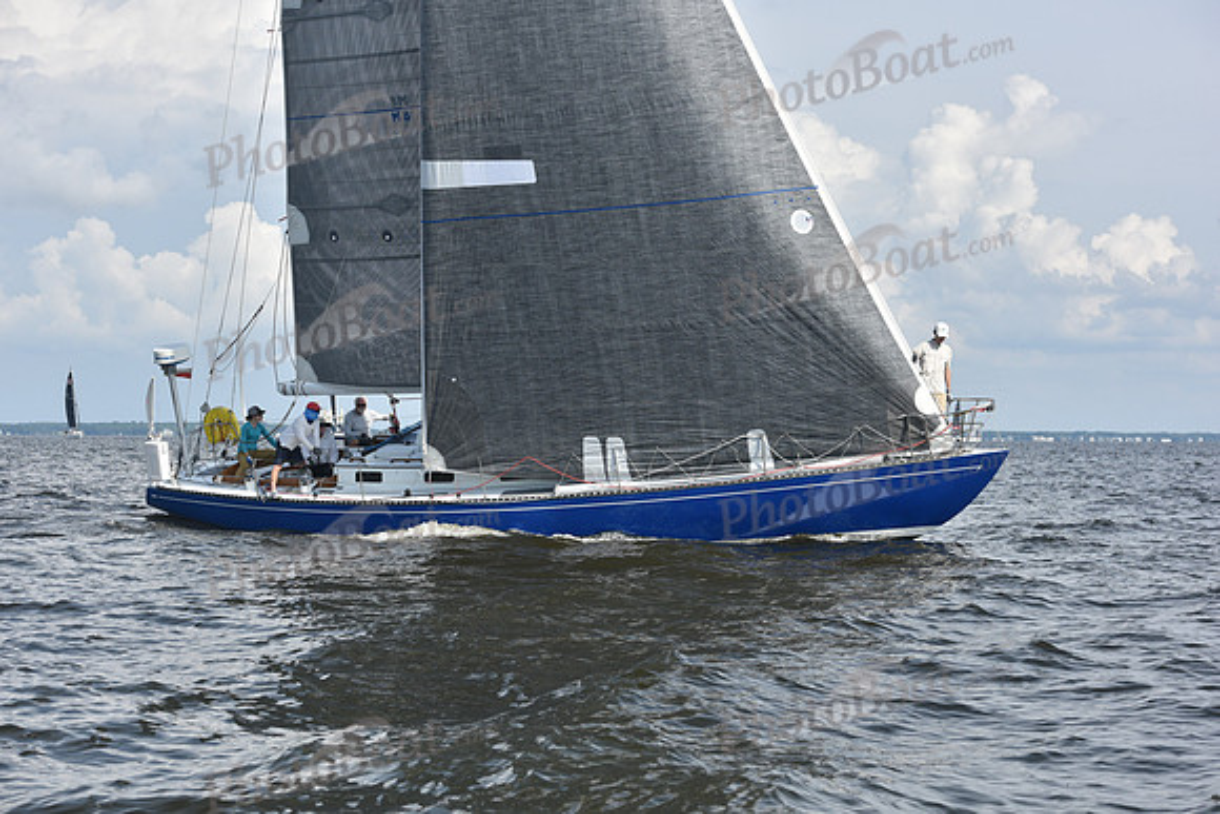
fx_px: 2373
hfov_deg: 28.8
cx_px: 610
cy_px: 407
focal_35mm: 70
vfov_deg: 19.5
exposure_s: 1/1250
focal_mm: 70
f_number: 8
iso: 320
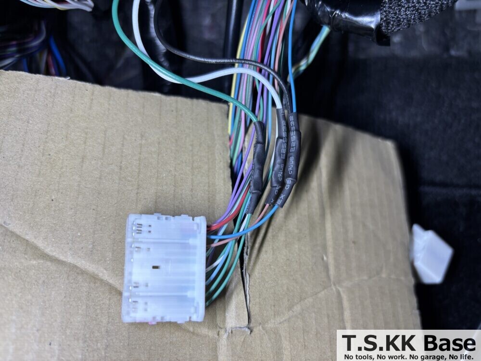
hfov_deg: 67.3
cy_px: 180
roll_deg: +4.7
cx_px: 240
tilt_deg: -24.6
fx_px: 361
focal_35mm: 26
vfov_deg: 53.1
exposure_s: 1/164
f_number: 1.6
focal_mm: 5.96
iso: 50
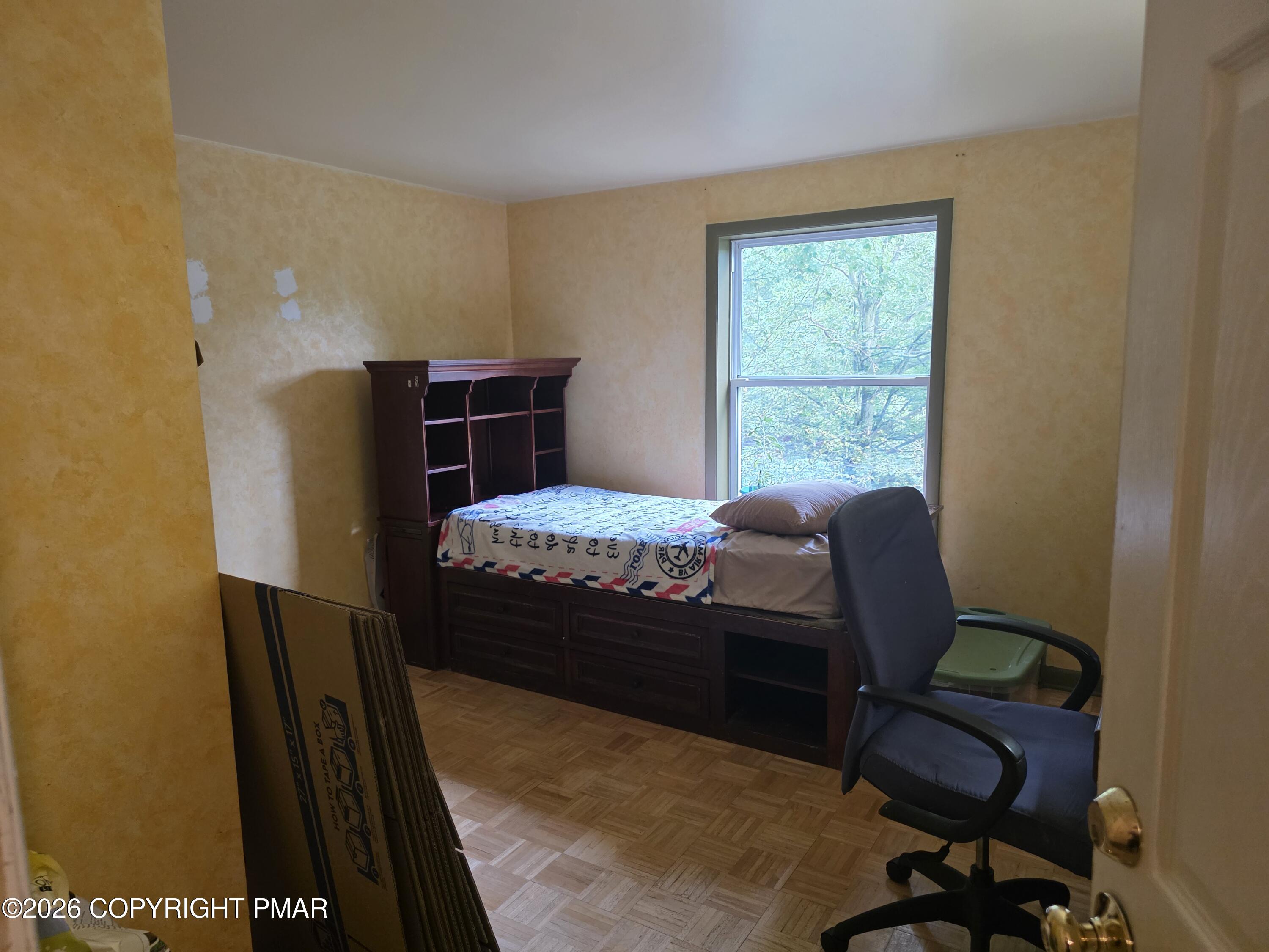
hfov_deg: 73.9
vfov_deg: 58.9
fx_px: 843
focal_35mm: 23
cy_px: 476
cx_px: 634
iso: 640
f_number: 1.7
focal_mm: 6.3
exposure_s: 1/120
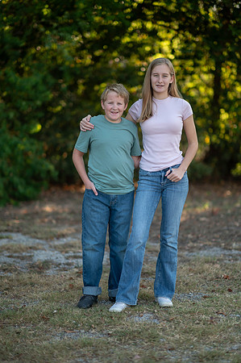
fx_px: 855
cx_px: 120
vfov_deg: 23.9
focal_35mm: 85
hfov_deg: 16.0
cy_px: 182
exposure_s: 1/2500
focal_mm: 85
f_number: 1.4
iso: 200
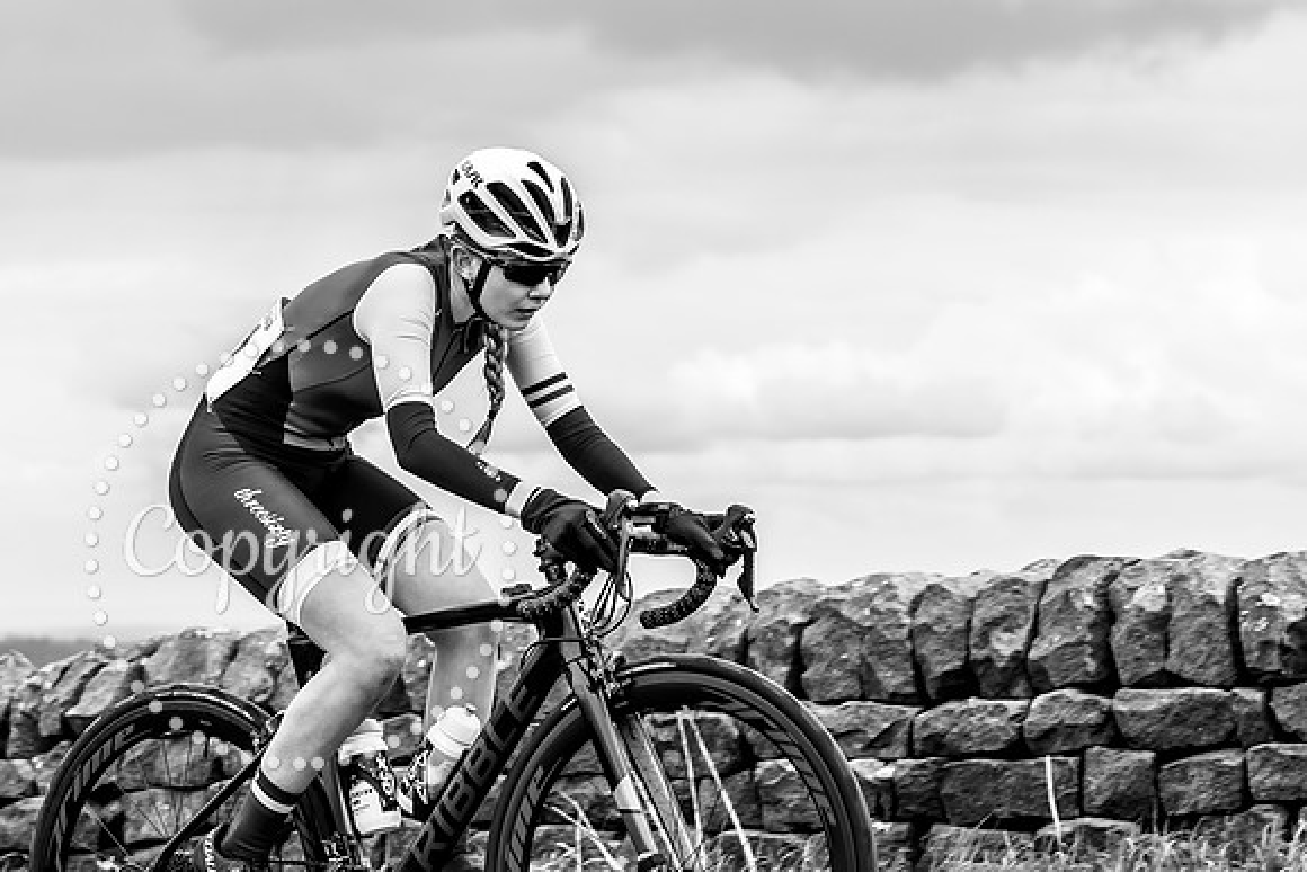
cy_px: 283
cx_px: 648
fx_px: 4679
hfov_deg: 15.9
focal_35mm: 129
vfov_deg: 10.6
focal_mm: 75
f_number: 4.5
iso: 200
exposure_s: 1/640
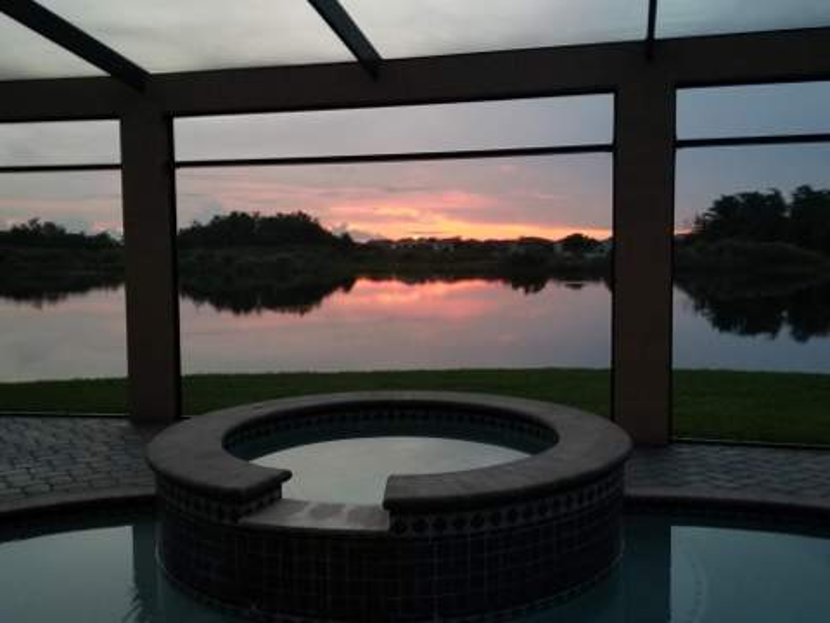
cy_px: 312
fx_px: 623
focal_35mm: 26
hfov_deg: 67.3
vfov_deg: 53.1
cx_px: 415
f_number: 1.7
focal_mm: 4.25
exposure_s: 1/10
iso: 320
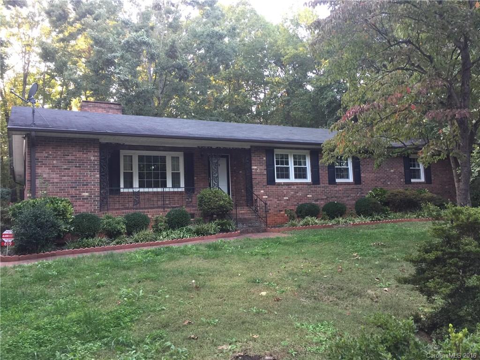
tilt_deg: +3.2
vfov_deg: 48.2
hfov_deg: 61.7
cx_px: 240
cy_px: 180
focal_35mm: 29
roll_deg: +0.8
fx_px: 402
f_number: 2.2
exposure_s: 1/15
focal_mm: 4.15
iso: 32
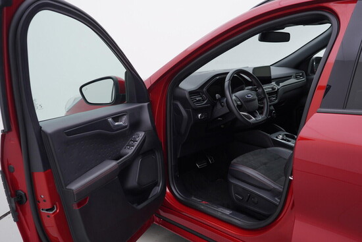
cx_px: 181
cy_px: 121
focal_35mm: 36
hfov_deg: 53.1
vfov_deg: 36.9
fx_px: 362
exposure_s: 1/60
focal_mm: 24
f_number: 3.5
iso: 125
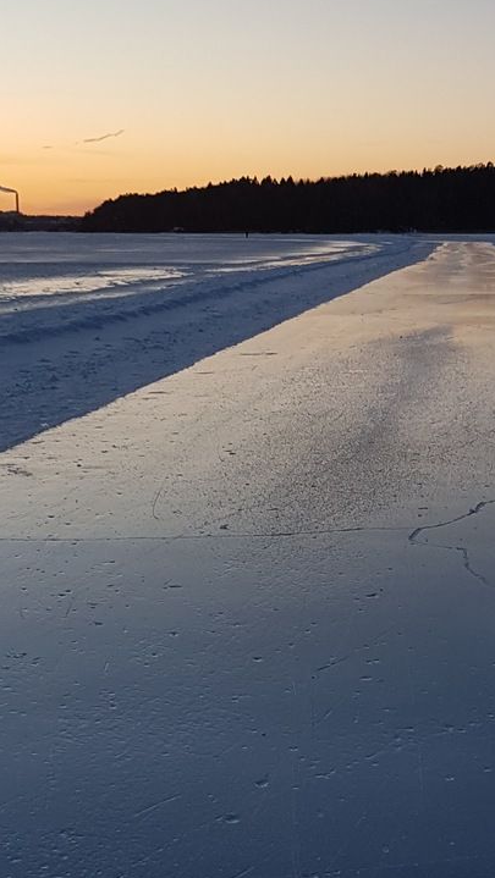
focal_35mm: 63
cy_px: 441
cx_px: 340
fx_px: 1468
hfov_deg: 19.1
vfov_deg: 33.3
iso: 50
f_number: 1.7
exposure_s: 1/100
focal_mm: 4.2
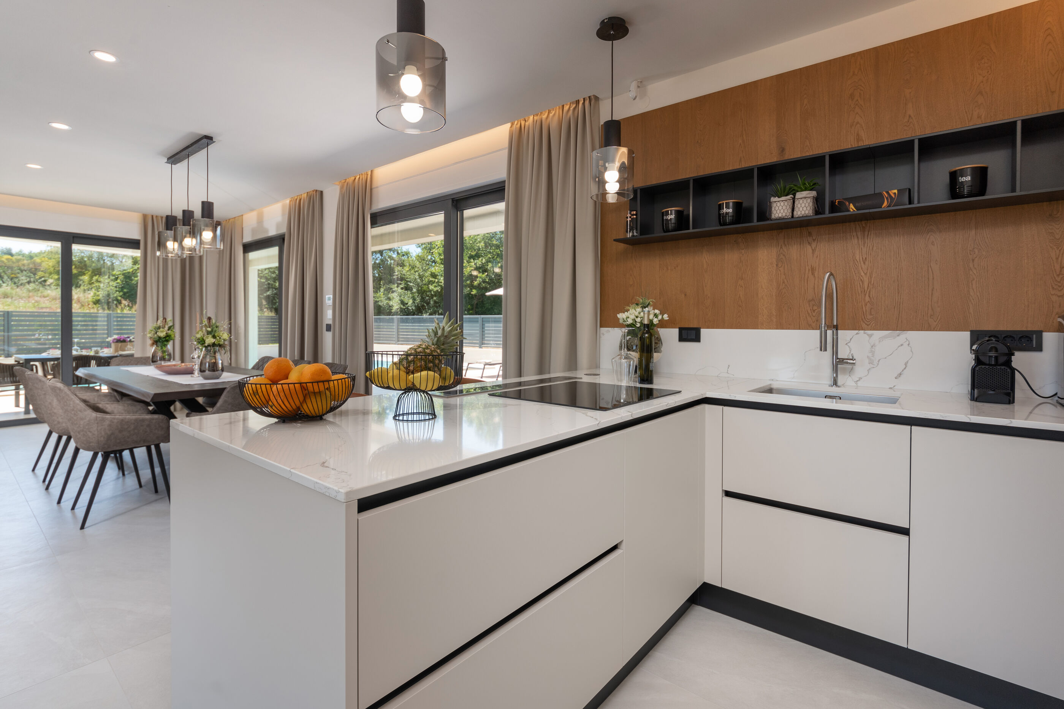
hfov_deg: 96.8
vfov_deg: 73.7
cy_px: 354
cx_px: 532
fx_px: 473
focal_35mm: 16
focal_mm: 16
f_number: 7.1
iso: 320
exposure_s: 1/200
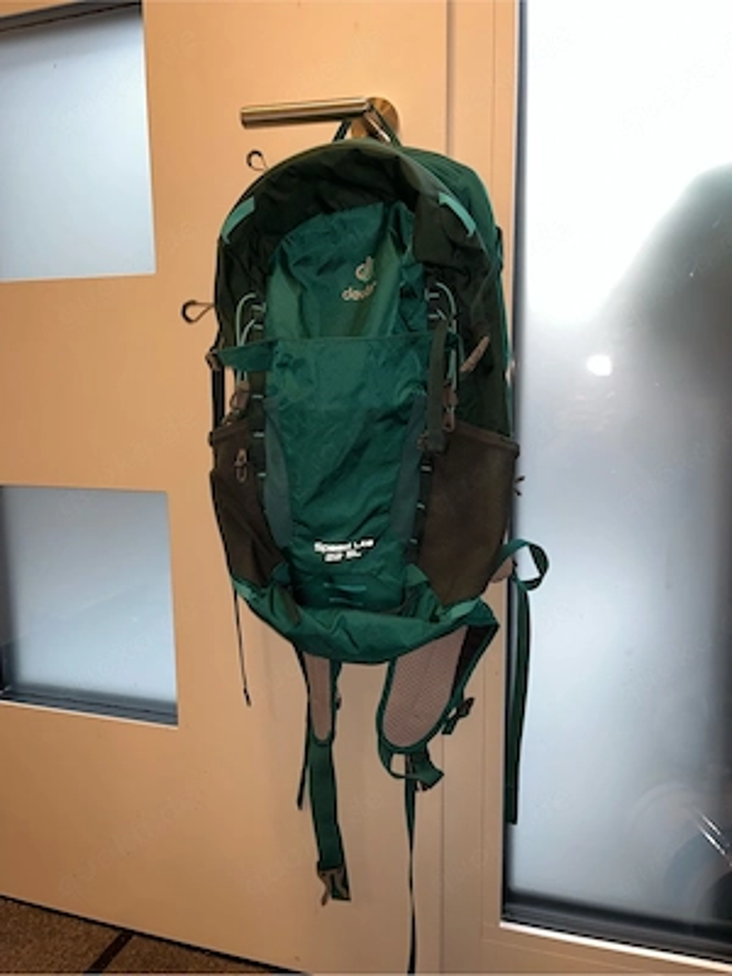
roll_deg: +1.4
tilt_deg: -8.3
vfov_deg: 67.3
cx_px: 366
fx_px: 733
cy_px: 488
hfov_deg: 53.1
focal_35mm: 26
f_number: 1.6
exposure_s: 1/33
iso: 50
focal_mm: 5.1
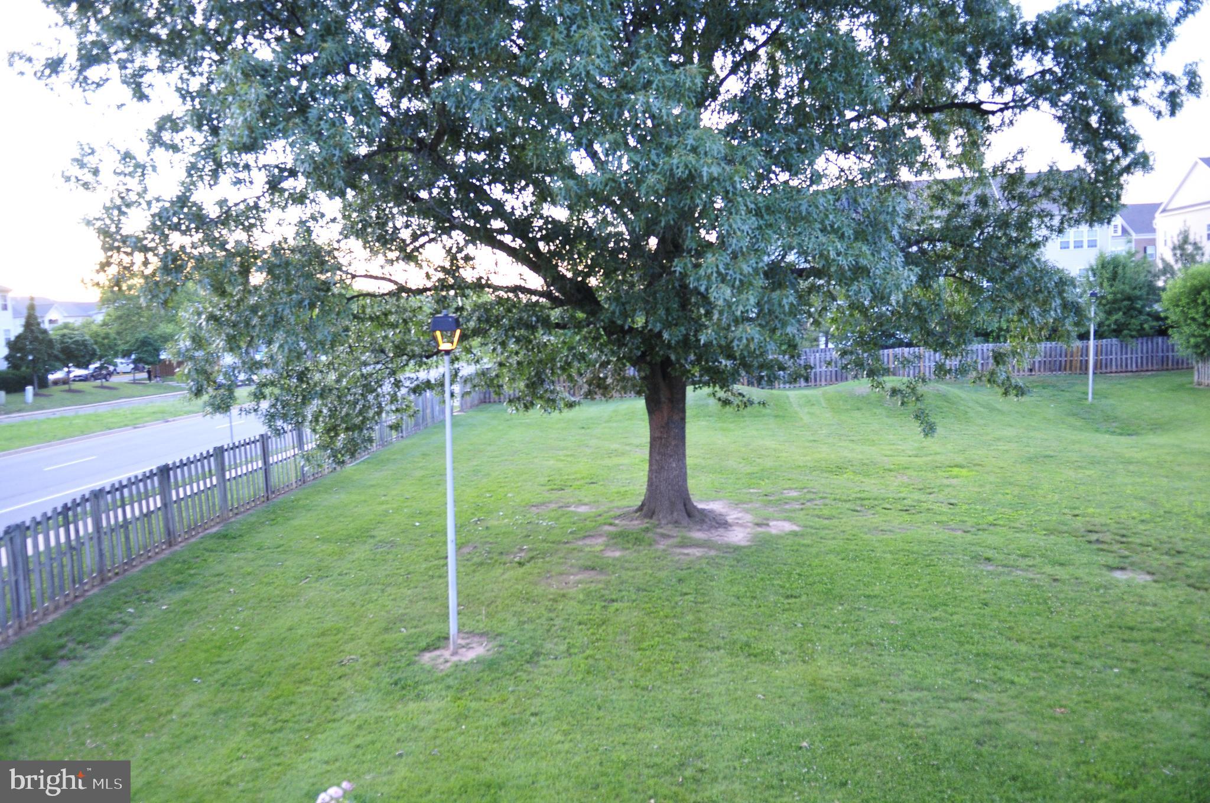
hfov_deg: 70.5
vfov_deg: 50.3
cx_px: 605
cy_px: 402
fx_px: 856
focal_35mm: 26
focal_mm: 17
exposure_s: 1/30
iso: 720
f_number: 2.8
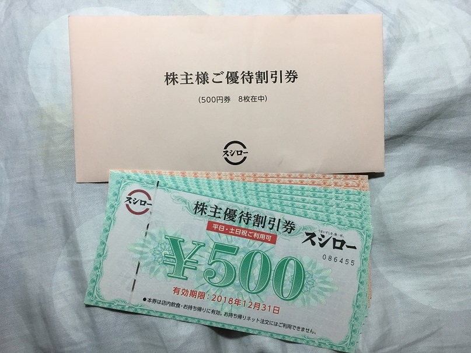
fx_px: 395
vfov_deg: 48.2
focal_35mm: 29
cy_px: 176
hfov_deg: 61.7
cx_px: 236
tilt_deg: -78.3
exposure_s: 1/30
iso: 32
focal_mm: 4.15
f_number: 2.2
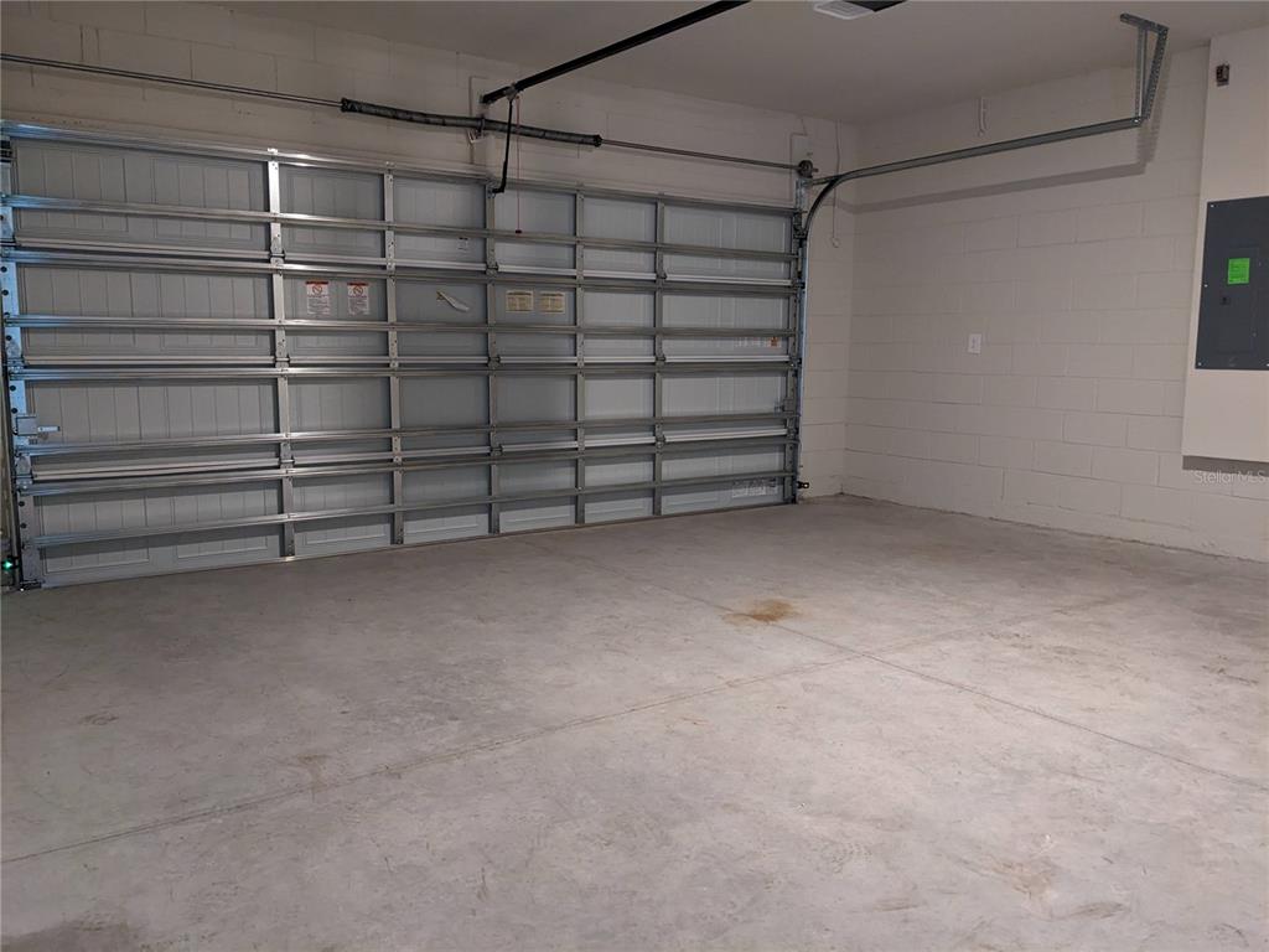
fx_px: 990
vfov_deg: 51.4
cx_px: 634
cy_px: 476
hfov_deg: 65.3
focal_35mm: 27
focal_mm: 4.38
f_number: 1.73
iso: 832
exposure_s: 1/30
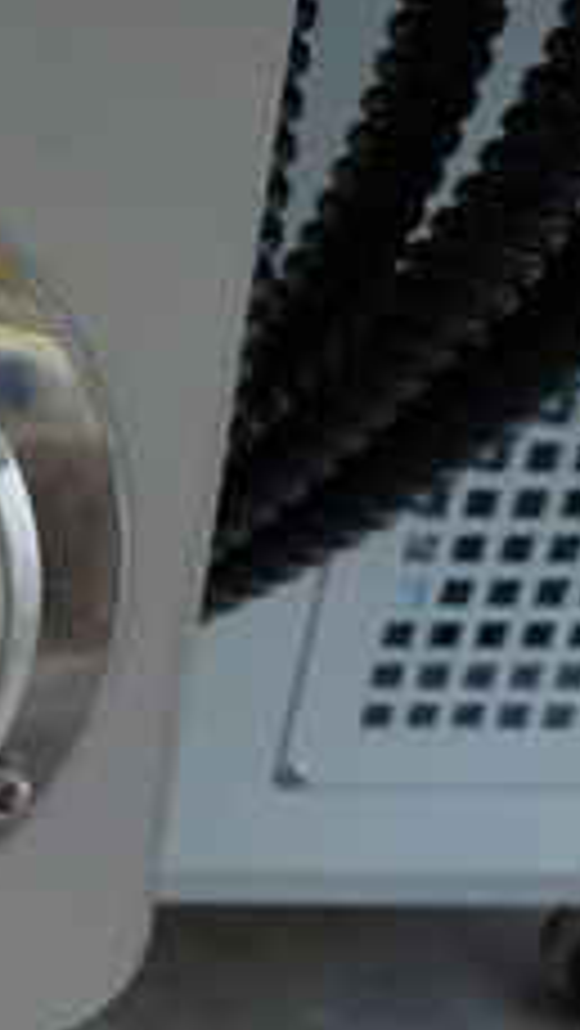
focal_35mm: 57
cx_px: -288
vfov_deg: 36.3
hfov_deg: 18.7
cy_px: 666
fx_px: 1557
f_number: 3.3
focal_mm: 4.1
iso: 360
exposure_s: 1/30
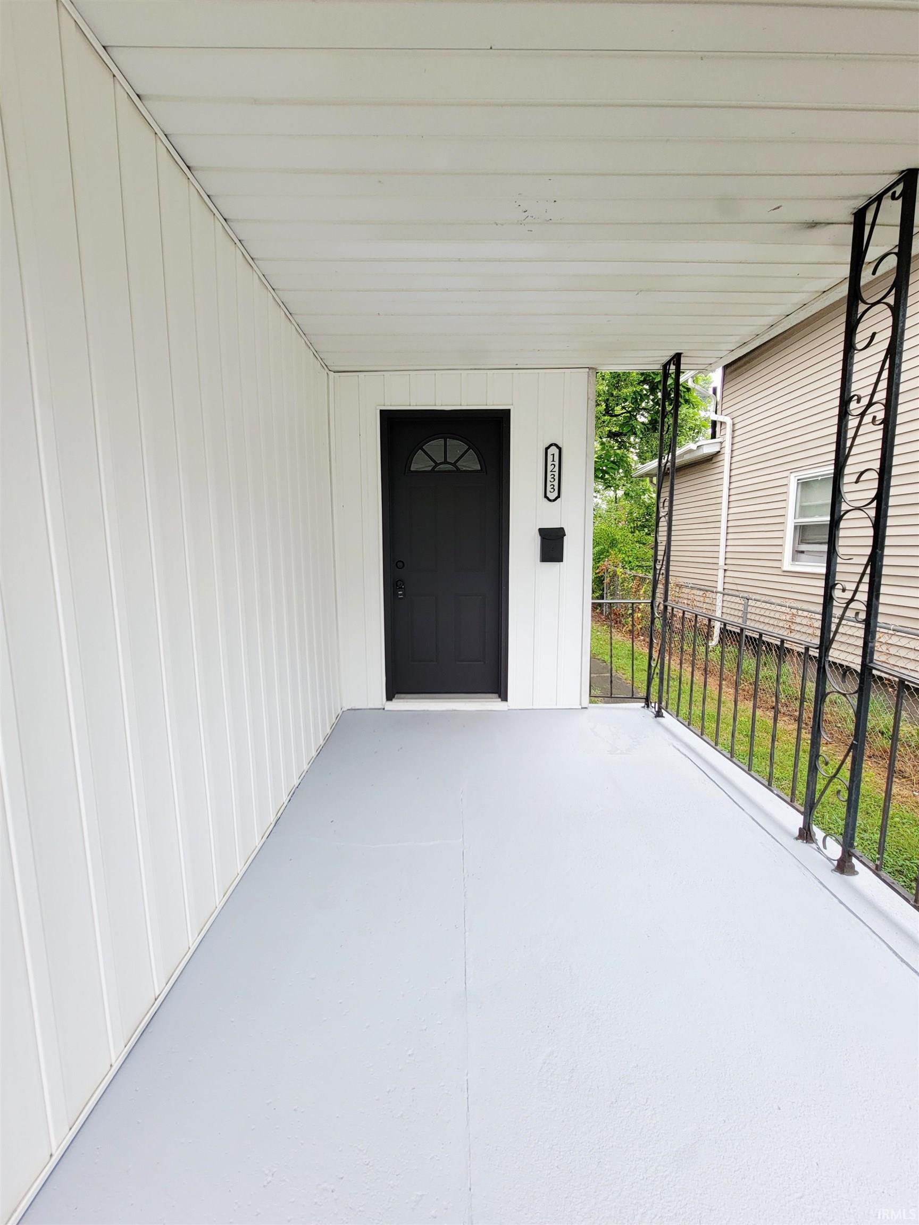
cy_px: 612
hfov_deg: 89.9
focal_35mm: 13
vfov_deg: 106.2
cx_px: 460
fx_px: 460
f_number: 2.2
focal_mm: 2.2
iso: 100
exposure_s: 1/120
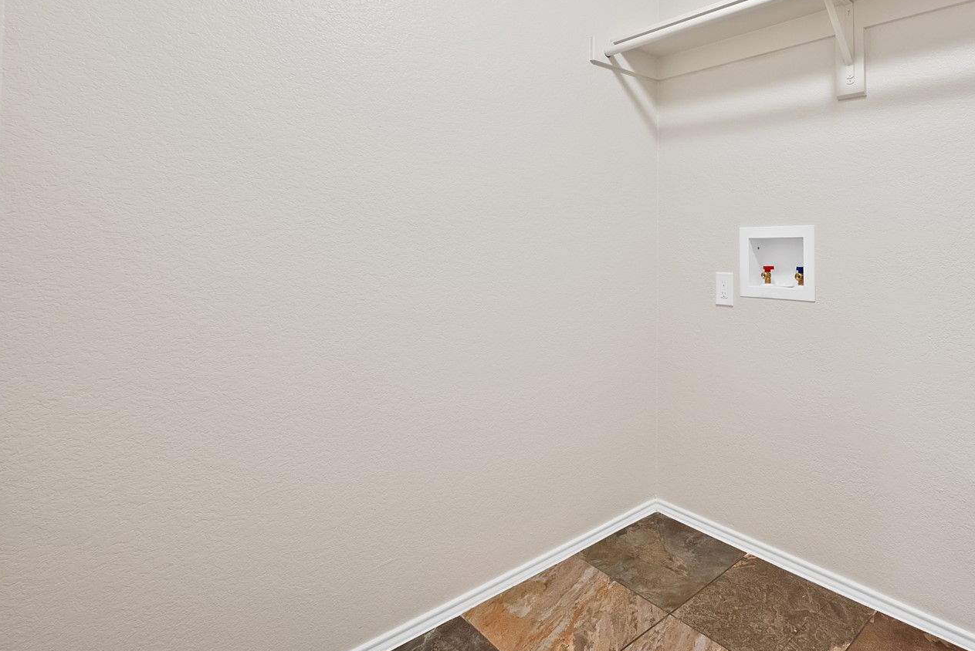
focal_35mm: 19
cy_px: 234
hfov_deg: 84.6
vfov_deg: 63.5
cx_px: 629
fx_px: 515
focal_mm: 12
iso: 640
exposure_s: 1/2
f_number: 9
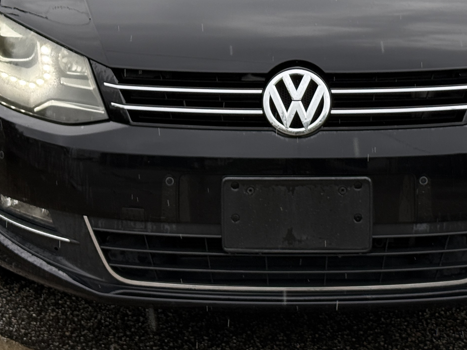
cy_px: -3
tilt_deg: -9.5
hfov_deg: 19.0
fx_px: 1389
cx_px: 296
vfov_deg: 14.1
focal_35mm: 103
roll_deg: -1.0
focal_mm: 6.76
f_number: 1.78
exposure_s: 1/519
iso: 64
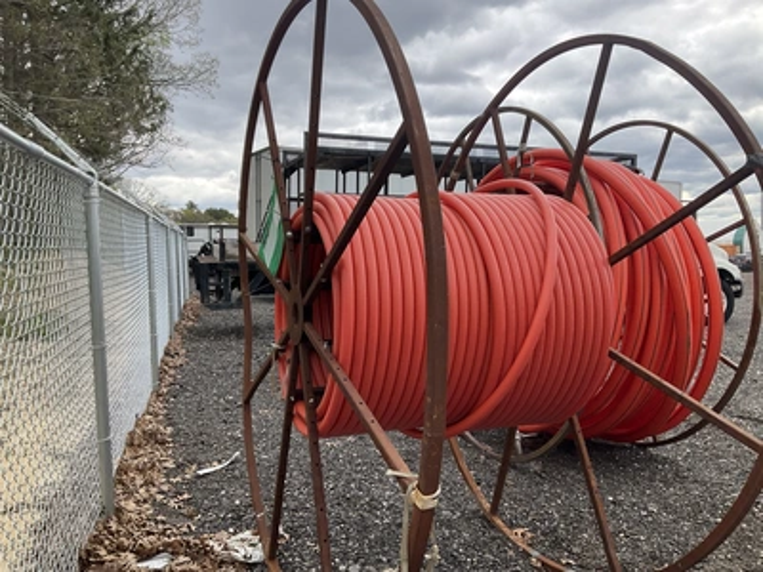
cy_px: 286
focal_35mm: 29
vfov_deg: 48.2
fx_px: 639
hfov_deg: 61.7
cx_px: 382
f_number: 1.8
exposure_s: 1/540
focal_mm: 3
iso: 25
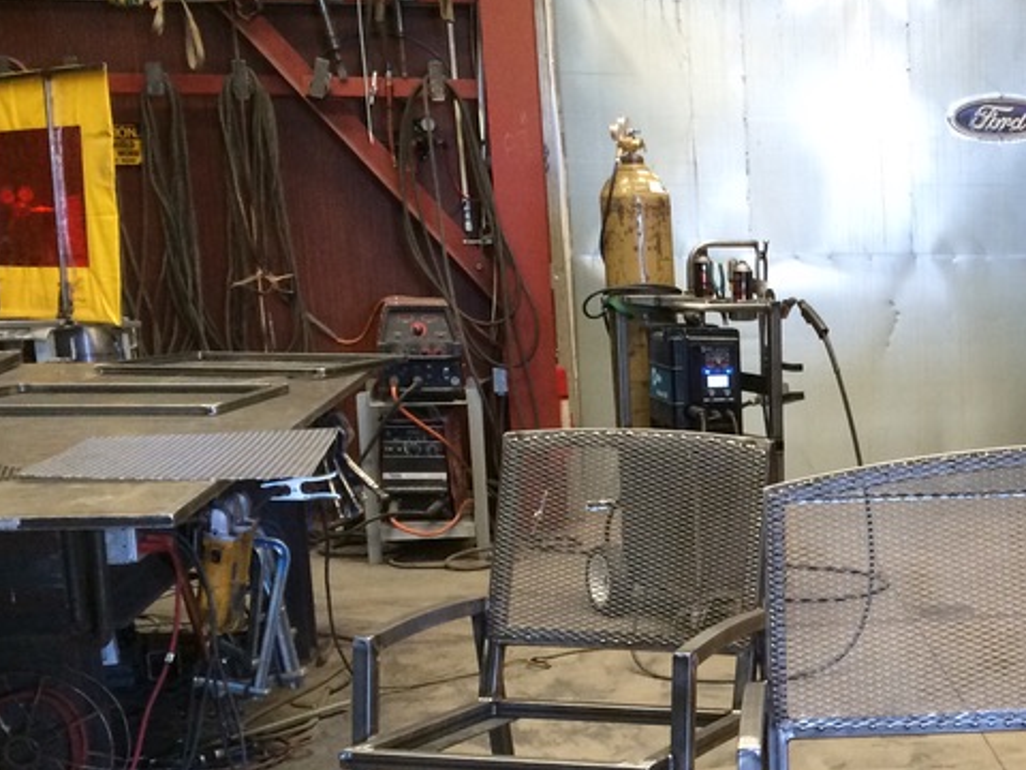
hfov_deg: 28.3
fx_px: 1897
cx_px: 1043
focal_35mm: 64
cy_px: 635
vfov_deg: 22.6
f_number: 2.2
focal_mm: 4.12
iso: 160
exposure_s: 1/30
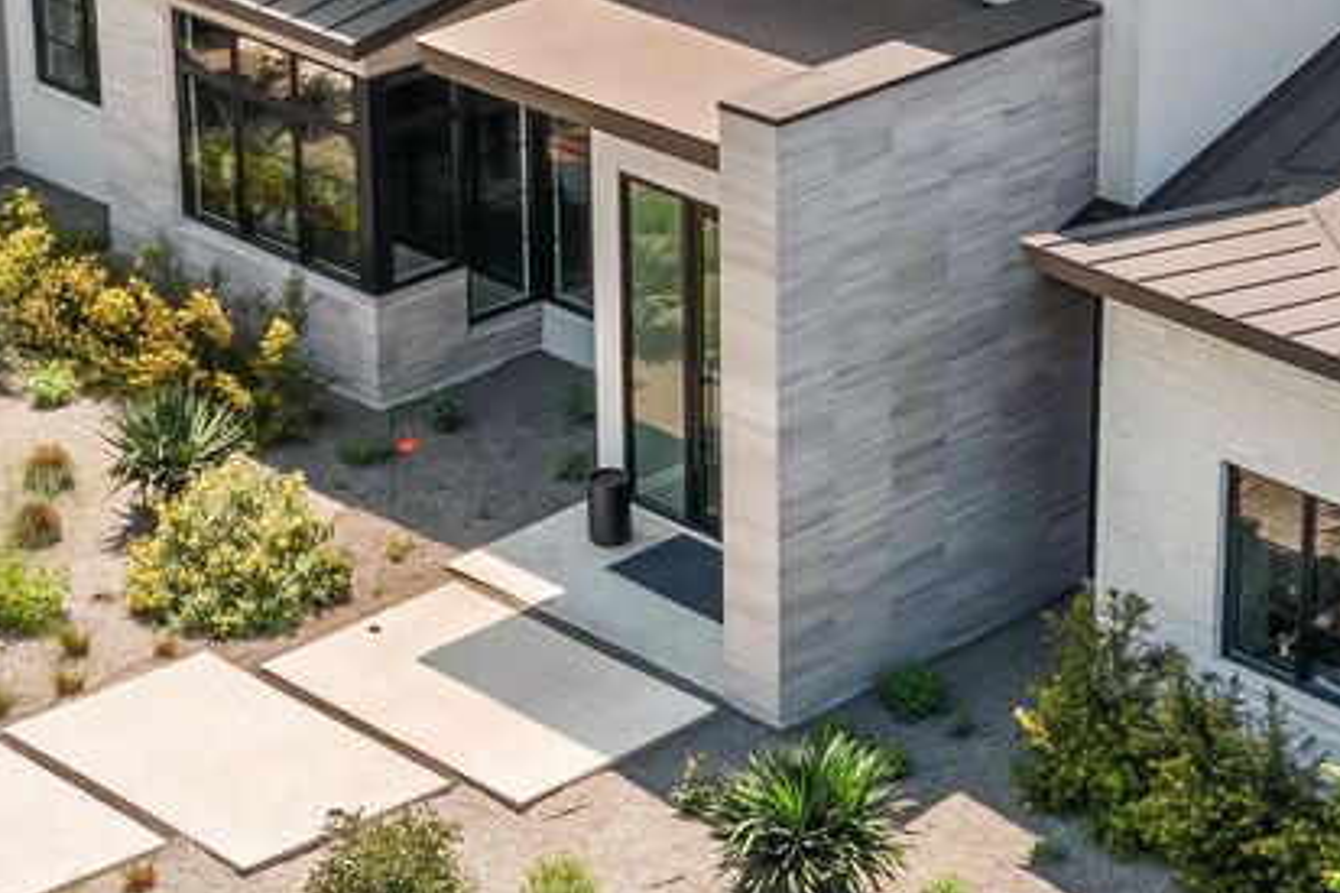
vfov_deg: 12.4
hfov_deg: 18.6
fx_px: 4093
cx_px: 628
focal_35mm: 110
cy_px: 321
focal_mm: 10.26
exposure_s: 1/120
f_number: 5.6
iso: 100
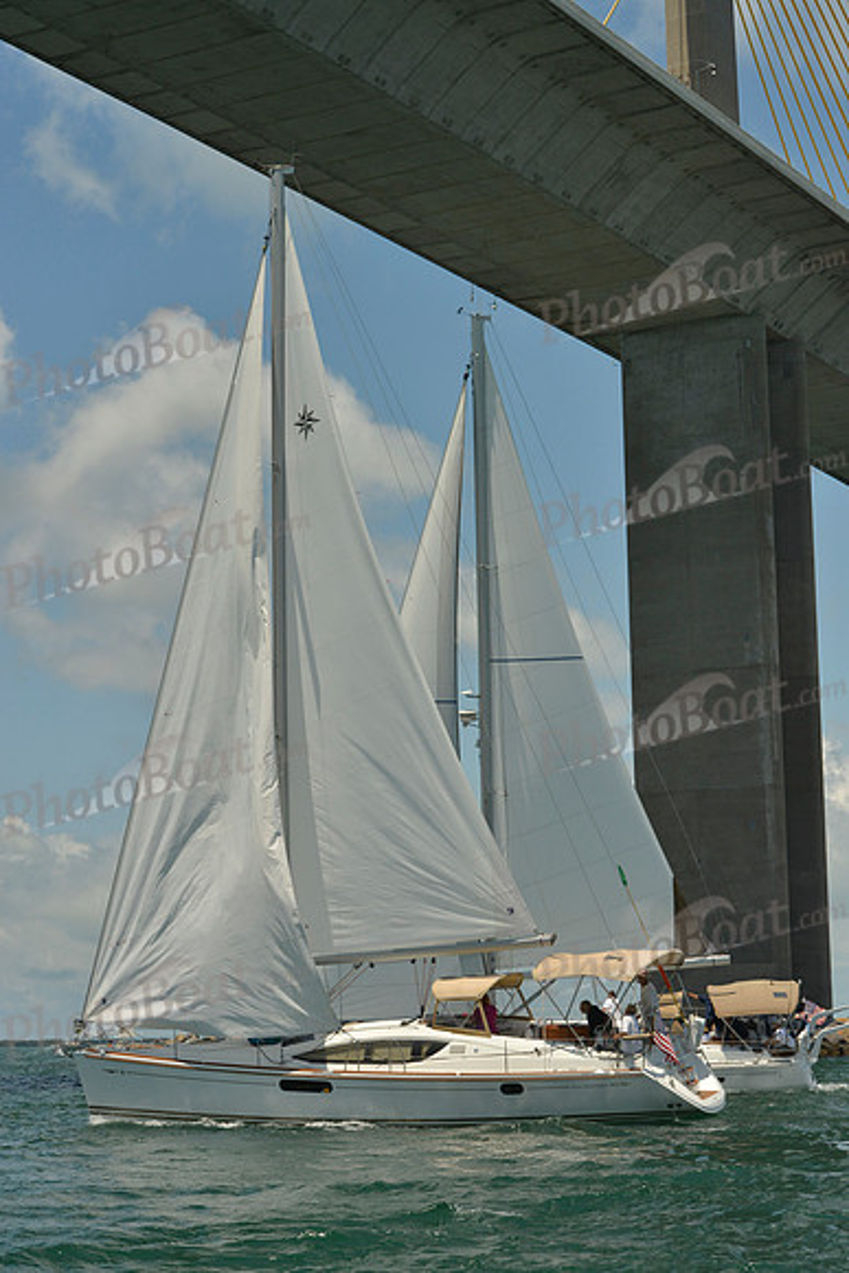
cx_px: 424
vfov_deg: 28.8
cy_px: 636
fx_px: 2475
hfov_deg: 19.5
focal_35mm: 70
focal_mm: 70
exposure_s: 1/800
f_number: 13
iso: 280
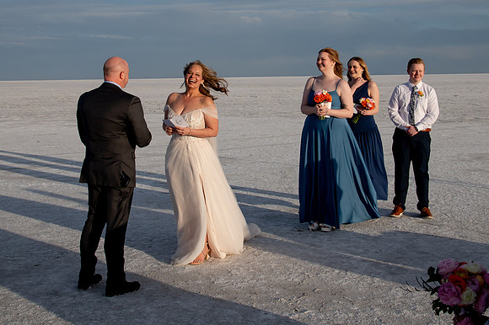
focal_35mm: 52
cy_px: 78
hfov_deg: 37.9
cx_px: 225
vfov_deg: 25.5
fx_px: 711
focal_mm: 31
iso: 200
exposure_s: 1/800
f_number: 8
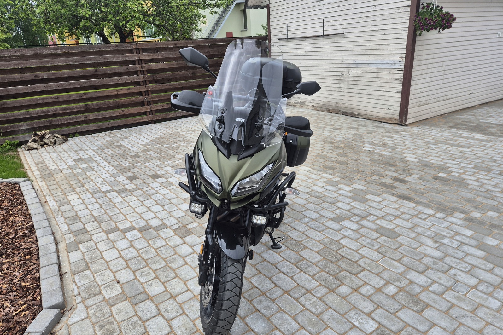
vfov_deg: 53.1
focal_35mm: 24
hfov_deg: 73.7
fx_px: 335
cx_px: 251
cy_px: 180
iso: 25
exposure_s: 1/1192
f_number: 1.8
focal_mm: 5.4
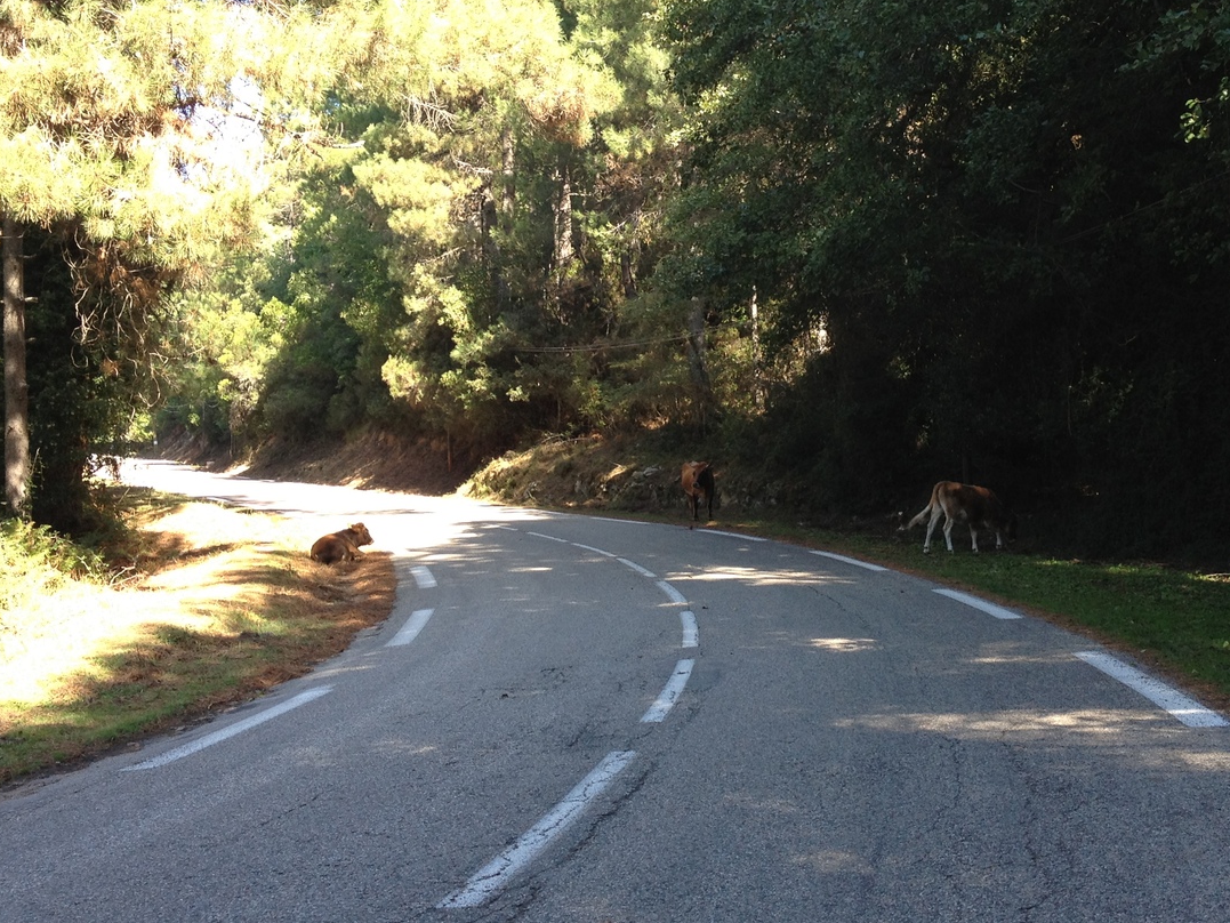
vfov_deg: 28.0
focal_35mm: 52
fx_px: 1848
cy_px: 408
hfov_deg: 36.6
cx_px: 753
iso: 64
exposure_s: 1/150
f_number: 2.4
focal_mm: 4.28
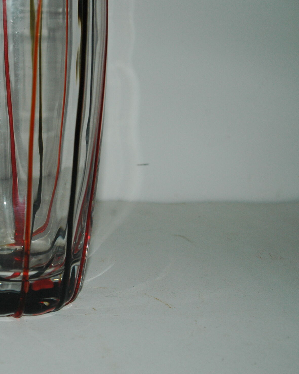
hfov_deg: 24.6
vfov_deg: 31.5
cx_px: 28
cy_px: 189
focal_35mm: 60
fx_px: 664
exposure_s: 1/125
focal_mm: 28
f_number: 7.1
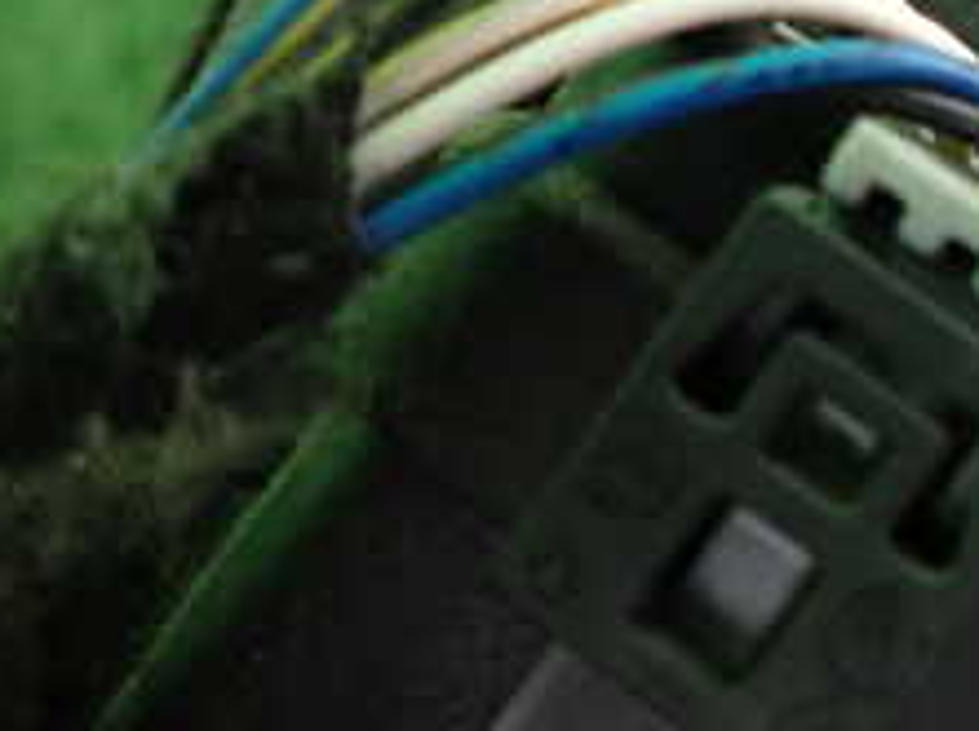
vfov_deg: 20.7
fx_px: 1920
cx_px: 1165
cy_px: -44
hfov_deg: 25.7
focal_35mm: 68
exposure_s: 1/30
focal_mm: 4.5
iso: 400
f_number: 2
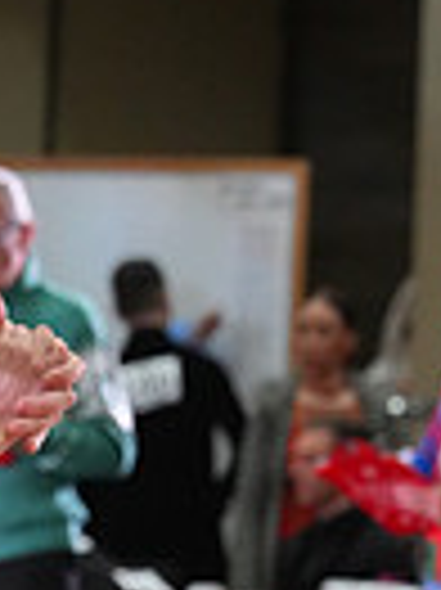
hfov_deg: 2.3
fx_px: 11195
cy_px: 1022
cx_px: -389
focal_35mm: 658
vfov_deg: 3.0
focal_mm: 154
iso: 4000
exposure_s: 1/200
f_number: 6.3
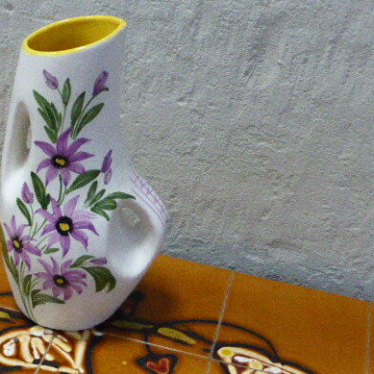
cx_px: 90
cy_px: 156
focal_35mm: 77
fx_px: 941
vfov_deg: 22.5
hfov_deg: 22.3
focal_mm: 9
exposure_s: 1/125
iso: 1600
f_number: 4.4
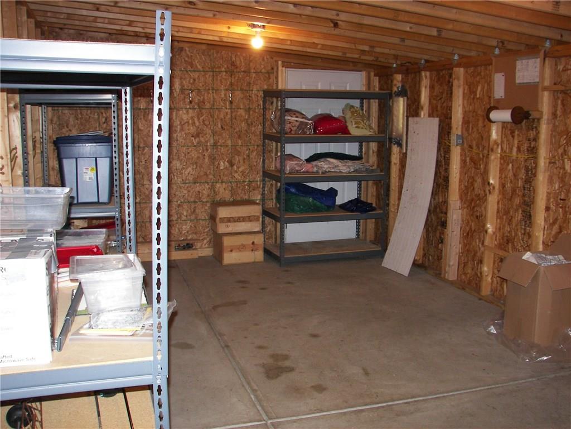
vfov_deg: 39.7
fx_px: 594
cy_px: 214
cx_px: 286
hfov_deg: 51.4
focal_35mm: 36
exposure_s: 1/30
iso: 100
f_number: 2.8
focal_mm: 6
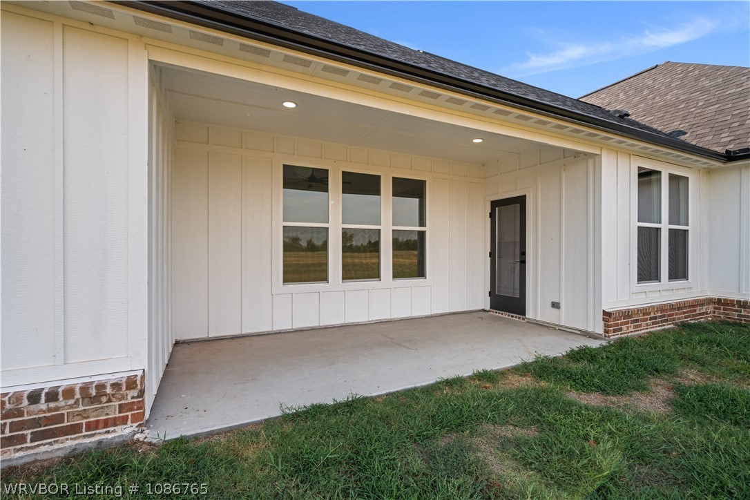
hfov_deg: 96.7
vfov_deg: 73.7
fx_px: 333
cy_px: 250
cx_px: 375
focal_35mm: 16
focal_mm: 16
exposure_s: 1/400
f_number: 8
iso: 320
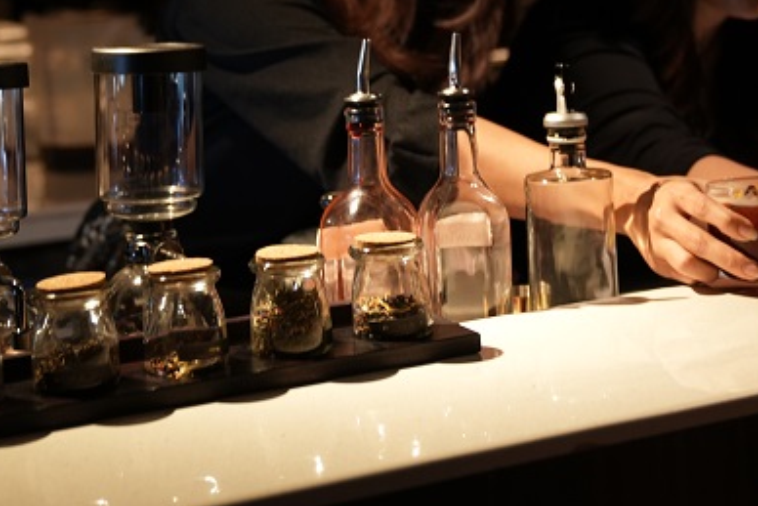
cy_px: 2
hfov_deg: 21.3
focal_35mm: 95
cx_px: 539
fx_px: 2001
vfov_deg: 14.2
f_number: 2.8
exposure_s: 1/100
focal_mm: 41
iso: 800
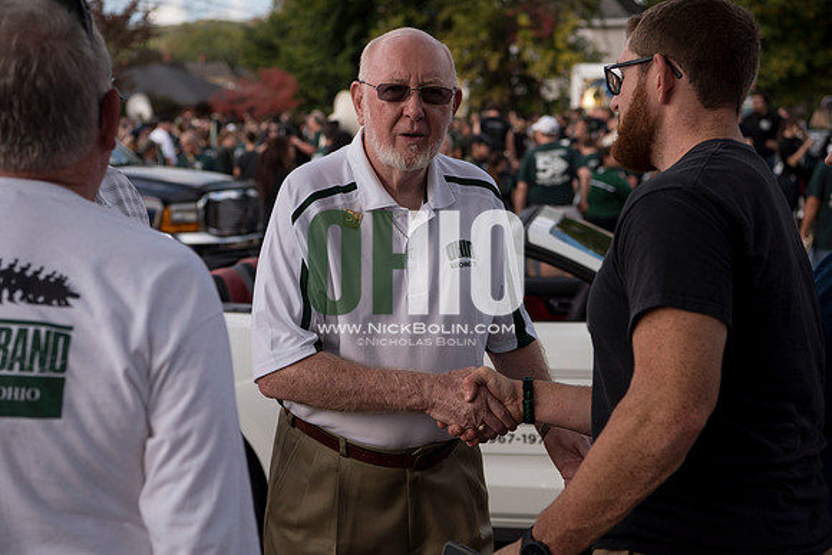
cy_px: 278
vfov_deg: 21.9
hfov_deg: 32.4
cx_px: 416
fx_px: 1433
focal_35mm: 62
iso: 250
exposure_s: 1/1000
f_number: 4.5
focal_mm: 62
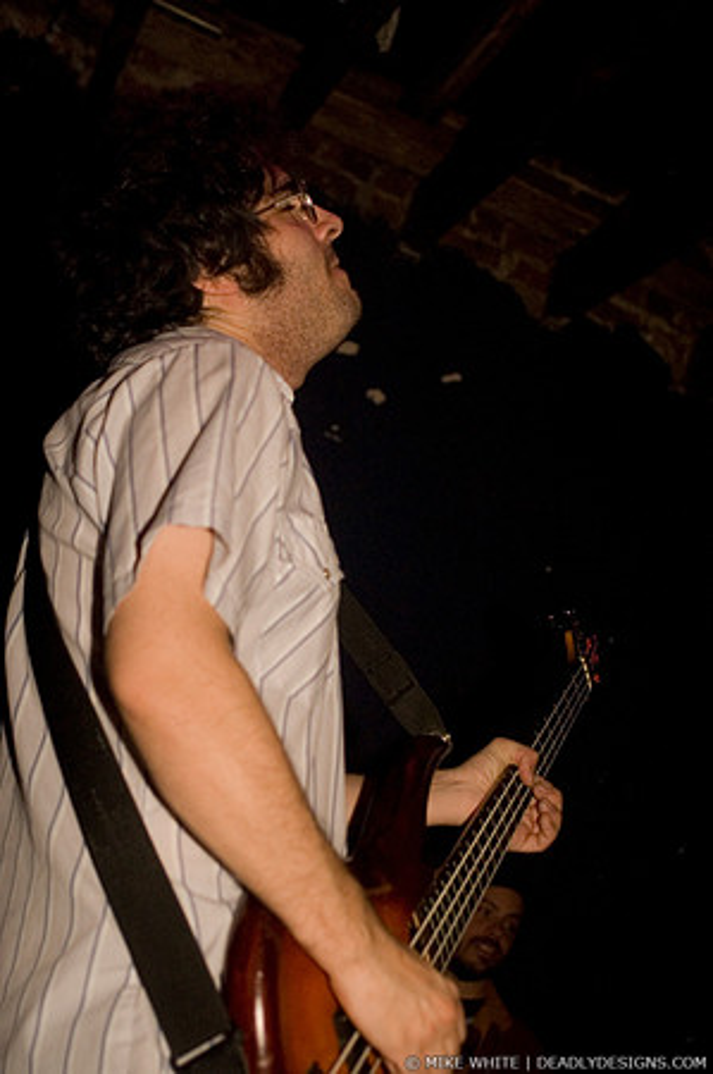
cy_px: 537
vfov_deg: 33.4
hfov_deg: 22.6
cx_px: 356
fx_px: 1786
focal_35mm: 60
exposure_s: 1/60
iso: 800
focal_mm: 40
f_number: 2.8
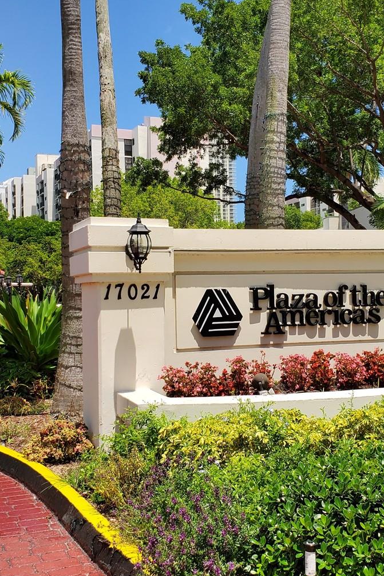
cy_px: 285
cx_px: 201
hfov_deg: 31.2
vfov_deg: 45.4
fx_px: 688
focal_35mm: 43
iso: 50
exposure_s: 1/1804
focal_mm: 4.3
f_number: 2.4
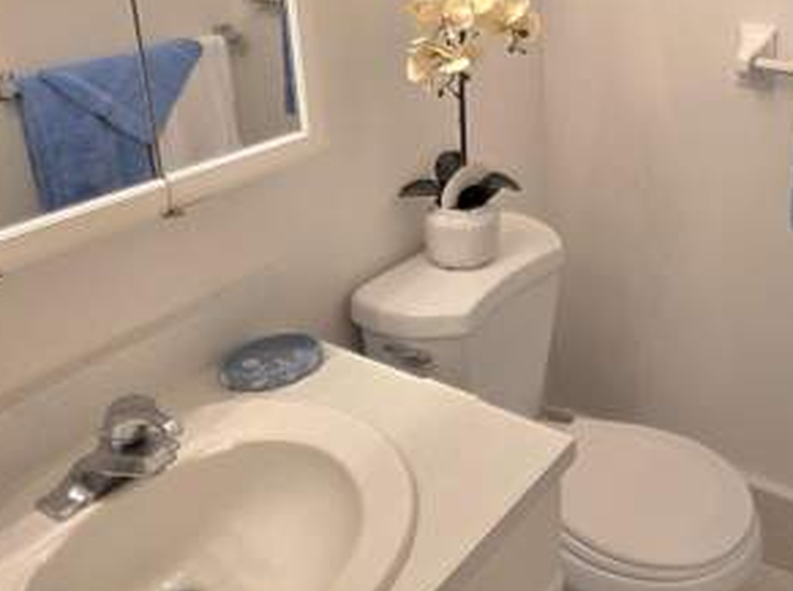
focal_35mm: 38
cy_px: 154
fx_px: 869
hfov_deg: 47.3
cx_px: 591
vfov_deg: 36.8
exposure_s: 1/120
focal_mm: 5.4
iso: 100
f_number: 1.8
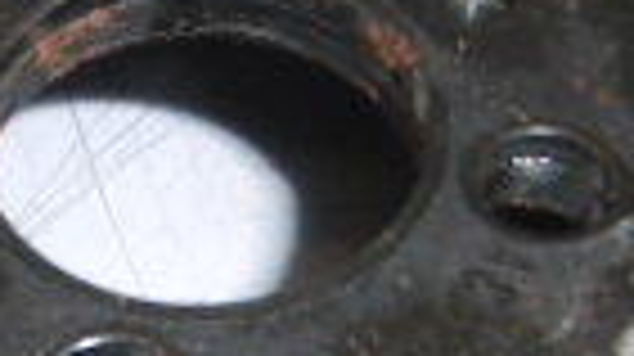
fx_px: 1999
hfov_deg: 17.9
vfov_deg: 10.1
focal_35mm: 119
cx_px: 166
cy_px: 370
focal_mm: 4.3
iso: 100
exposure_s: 1/60
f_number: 7.8
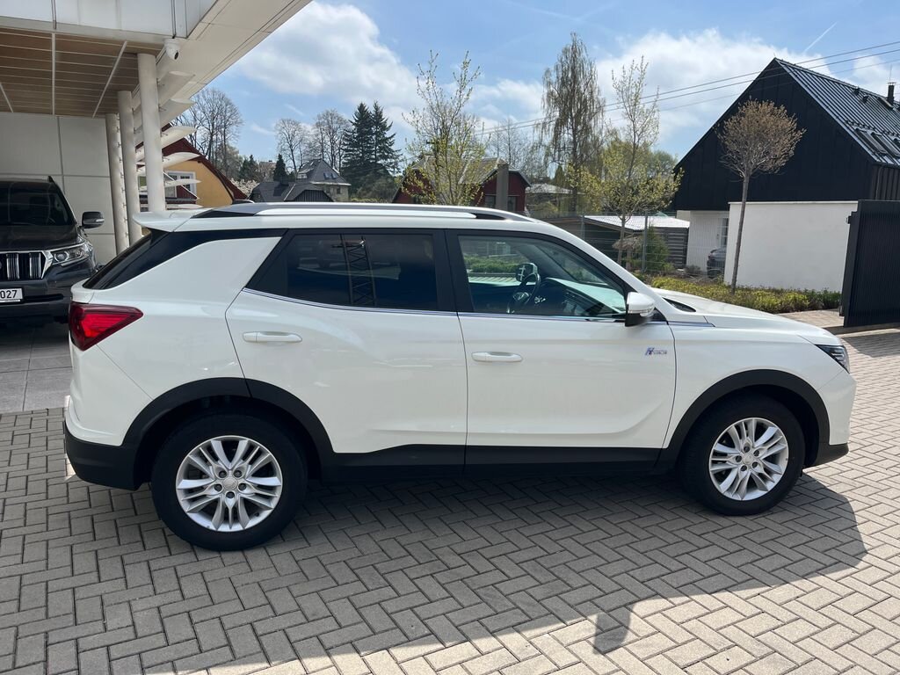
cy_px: 338
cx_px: 450
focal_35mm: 26
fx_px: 676
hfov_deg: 67.3
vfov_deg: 53.1
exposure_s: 1/4016
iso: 50
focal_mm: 5.1
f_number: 1.6
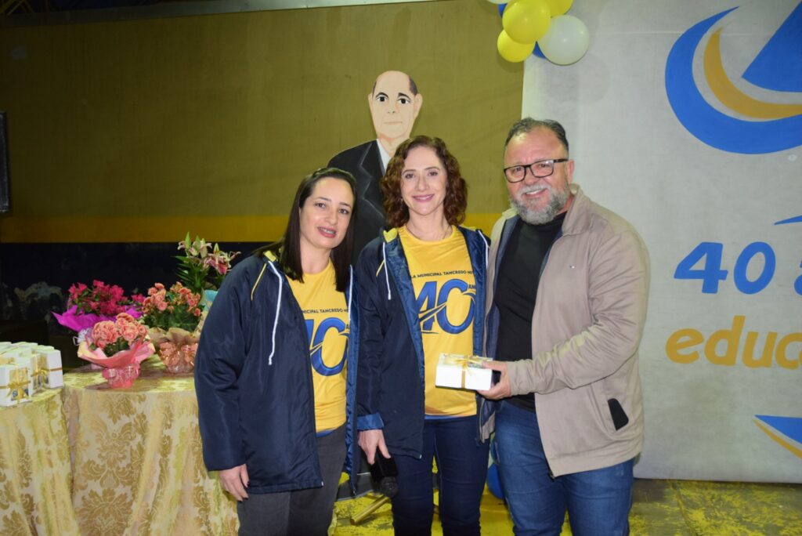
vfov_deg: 36.9
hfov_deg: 53.1
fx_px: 802
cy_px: 268
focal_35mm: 36
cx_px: 401
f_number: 3.8
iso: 1100
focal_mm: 24
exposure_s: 1/60
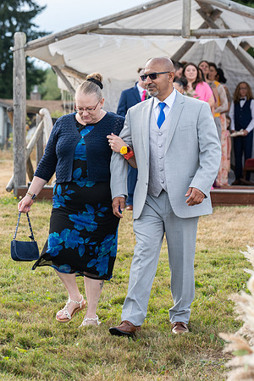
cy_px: 190
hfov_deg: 10.3
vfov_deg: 15.4
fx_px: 1413
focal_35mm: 134
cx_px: 105
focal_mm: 89
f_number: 4.5
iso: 400
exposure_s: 1/640
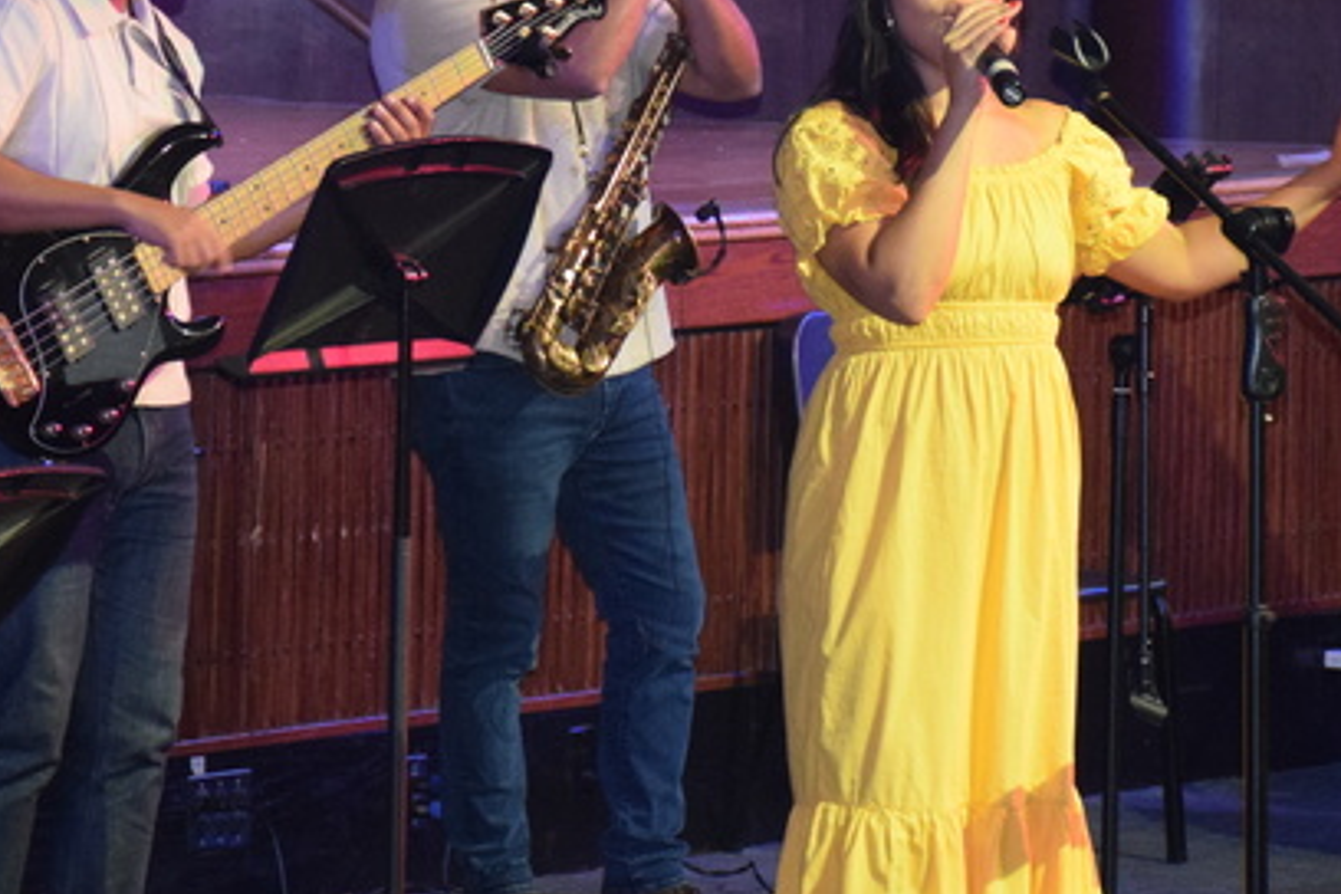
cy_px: 365
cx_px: 293
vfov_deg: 5.5
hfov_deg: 8.2
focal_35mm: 250
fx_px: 9311
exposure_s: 1/60
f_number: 5.3
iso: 2500
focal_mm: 85
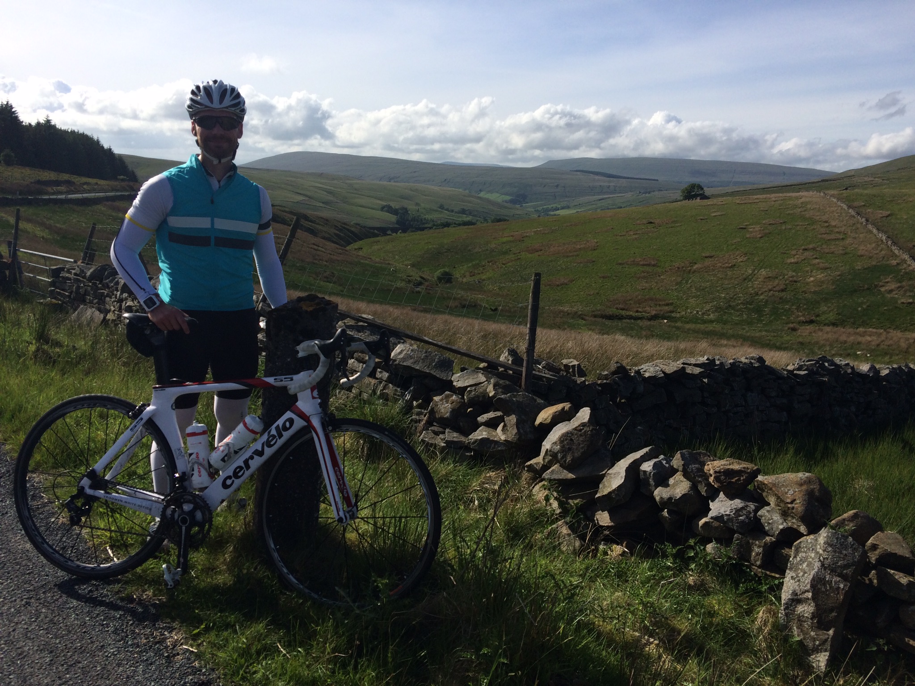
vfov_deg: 48.2
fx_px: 767
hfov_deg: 61.7
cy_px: 343
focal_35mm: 29
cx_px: 458
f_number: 2.2
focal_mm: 4.15
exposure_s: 1/2933
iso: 32
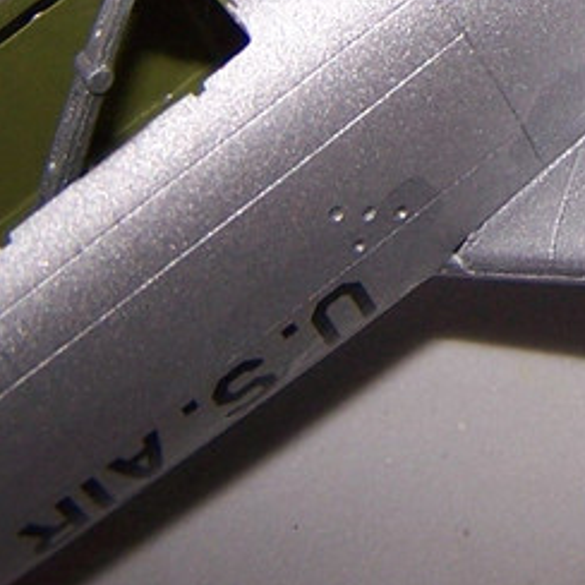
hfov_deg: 11.5
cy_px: -235
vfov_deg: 11.5
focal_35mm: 147
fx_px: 2811
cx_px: 816
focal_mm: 6.3
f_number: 2.8
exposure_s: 1/60
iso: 80
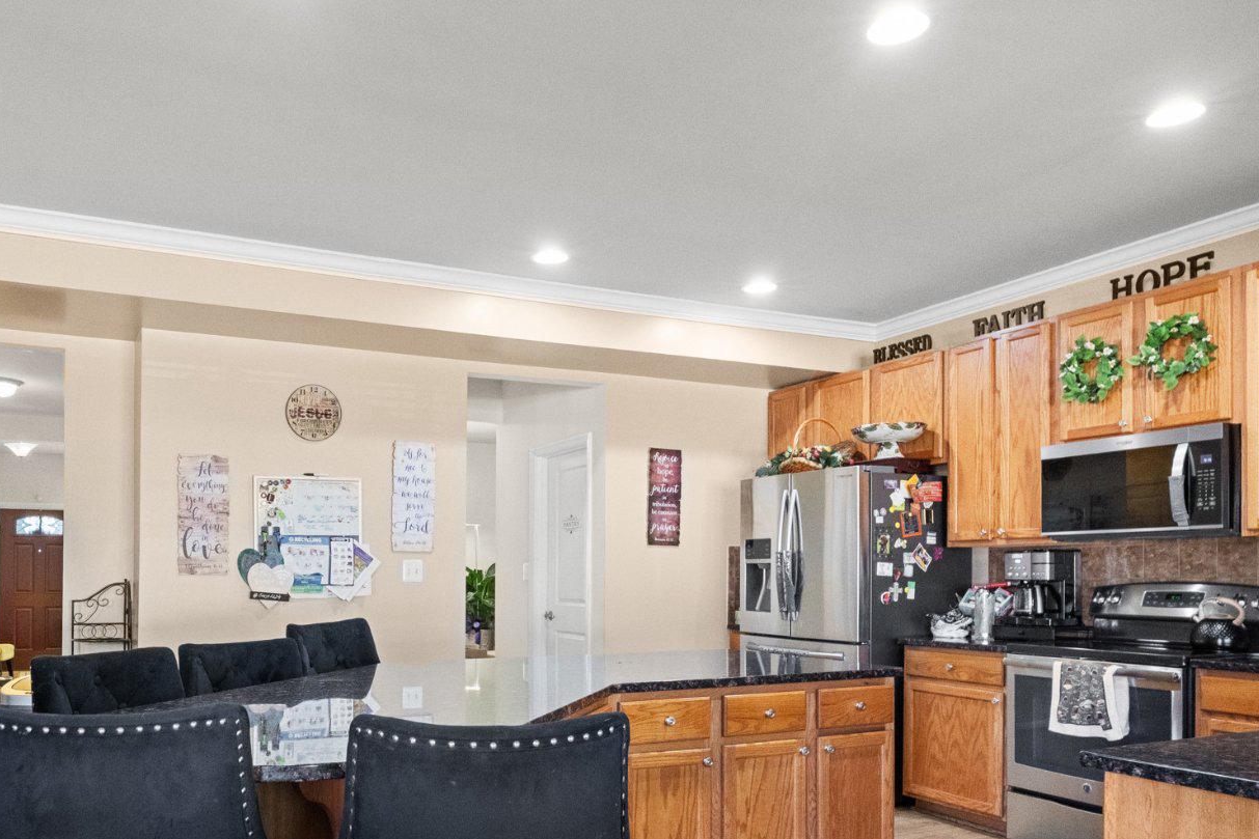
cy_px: 616
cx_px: 487
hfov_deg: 66.5
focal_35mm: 27
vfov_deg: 46.4
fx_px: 944
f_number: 8
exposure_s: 1/13
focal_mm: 16
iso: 2000
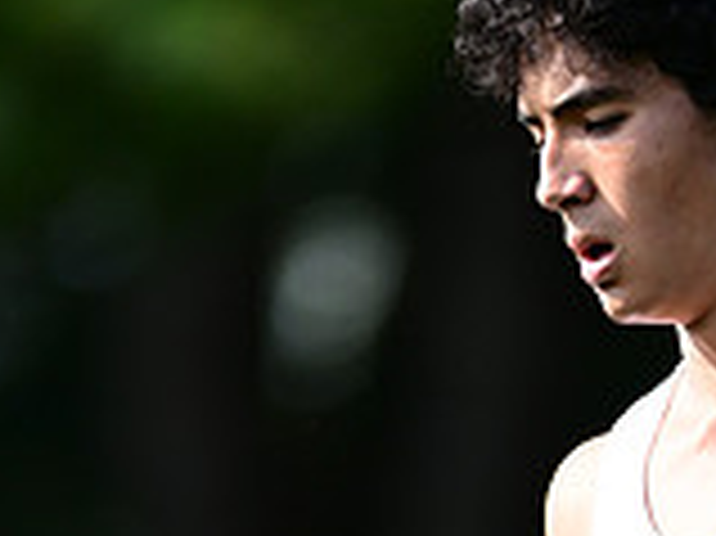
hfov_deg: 1.9
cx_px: 822
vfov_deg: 1.4
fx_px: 21785
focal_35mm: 1054
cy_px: 1149
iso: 500
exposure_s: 1/2500
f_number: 2.8
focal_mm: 300
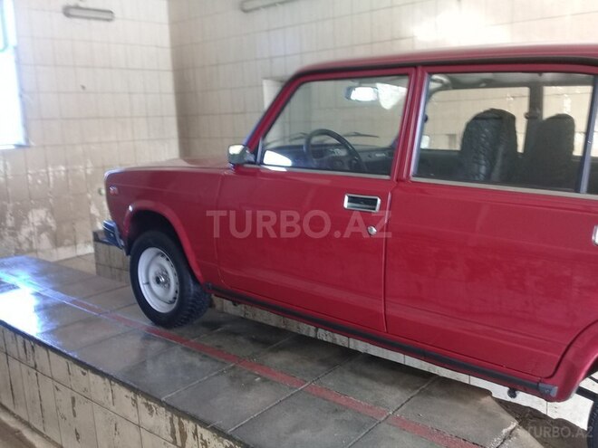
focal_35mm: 31
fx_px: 536
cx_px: 299
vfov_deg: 45.4
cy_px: 224
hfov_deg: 58.4
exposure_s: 1/33
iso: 64
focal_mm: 3.3
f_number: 2.2
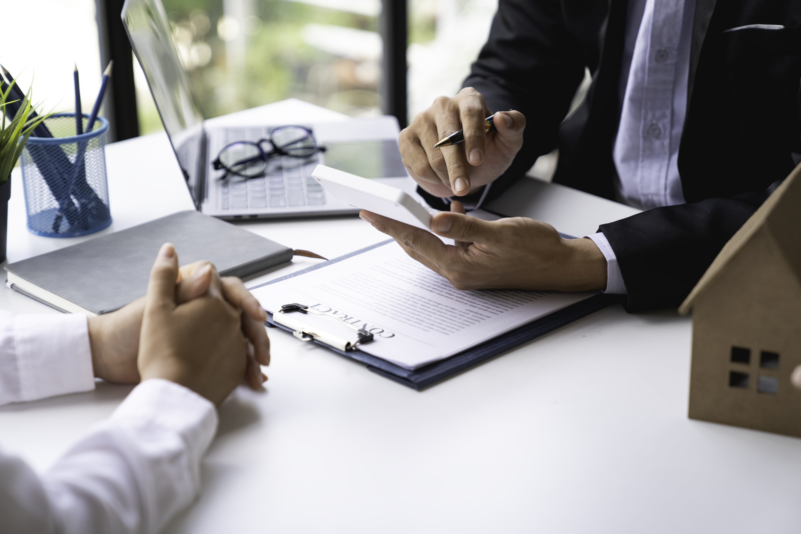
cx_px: 400
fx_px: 1557
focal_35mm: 70
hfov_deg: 28.8
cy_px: 267
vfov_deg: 19.5
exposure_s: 1/320
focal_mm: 70
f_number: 2.8
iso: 200
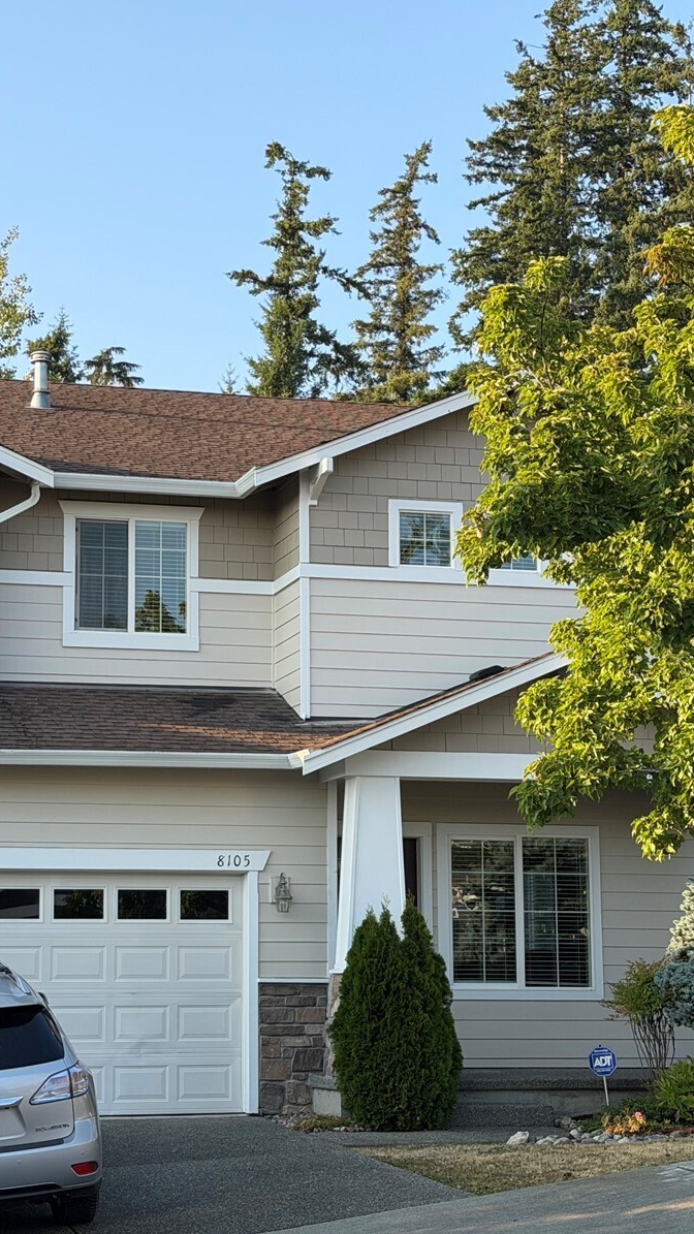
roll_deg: -0.2
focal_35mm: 70
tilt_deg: +9.2
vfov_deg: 30.2
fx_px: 2291
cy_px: 616
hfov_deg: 17.2
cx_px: 270
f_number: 1.78
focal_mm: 6.76
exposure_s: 1/1085
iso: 64
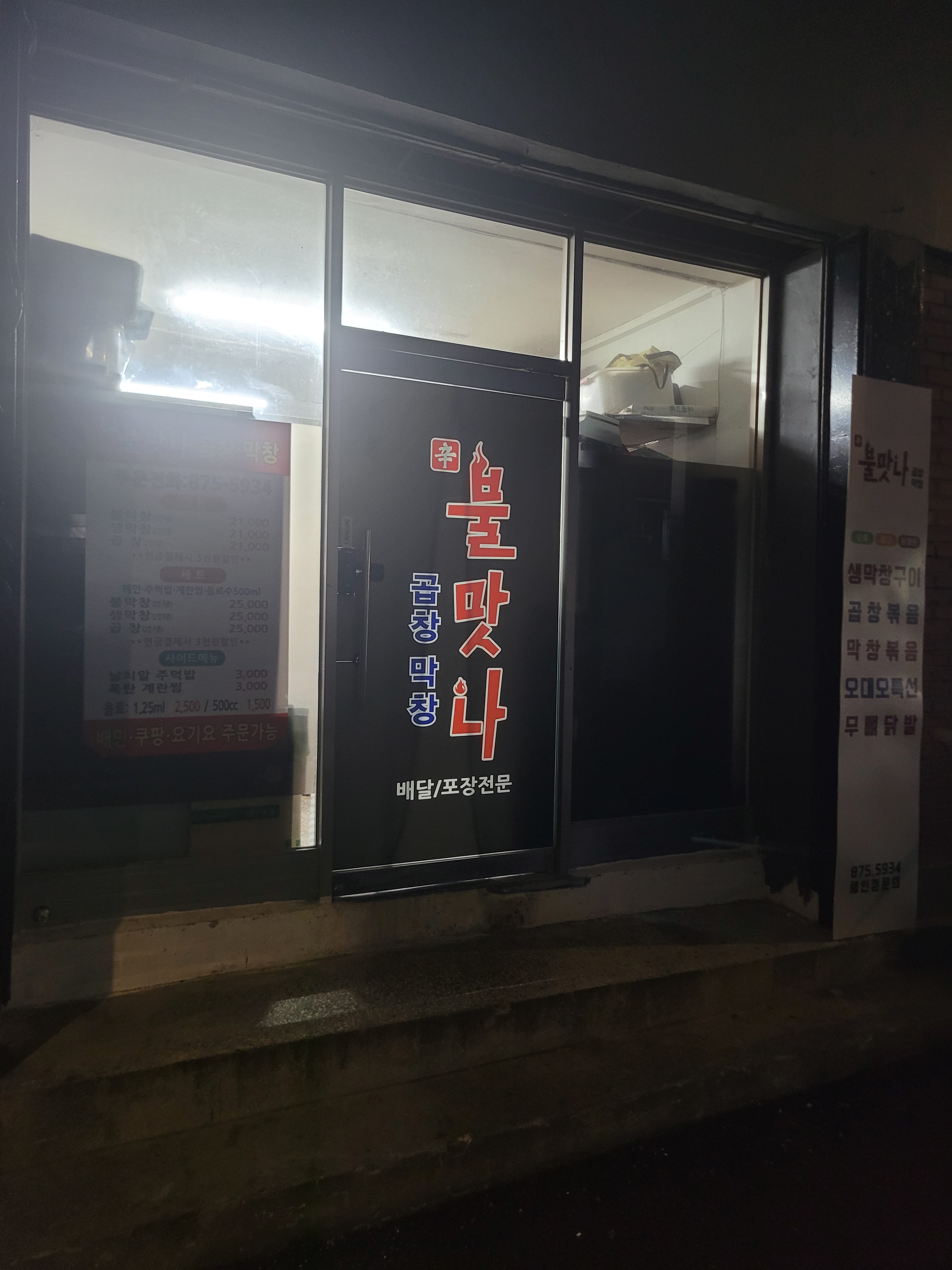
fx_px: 953
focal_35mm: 26
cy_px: 635
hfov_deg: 53.1
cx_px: 476
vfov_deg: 67.3
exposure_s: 1/40
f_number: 1.8
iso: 250
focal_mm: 5.4
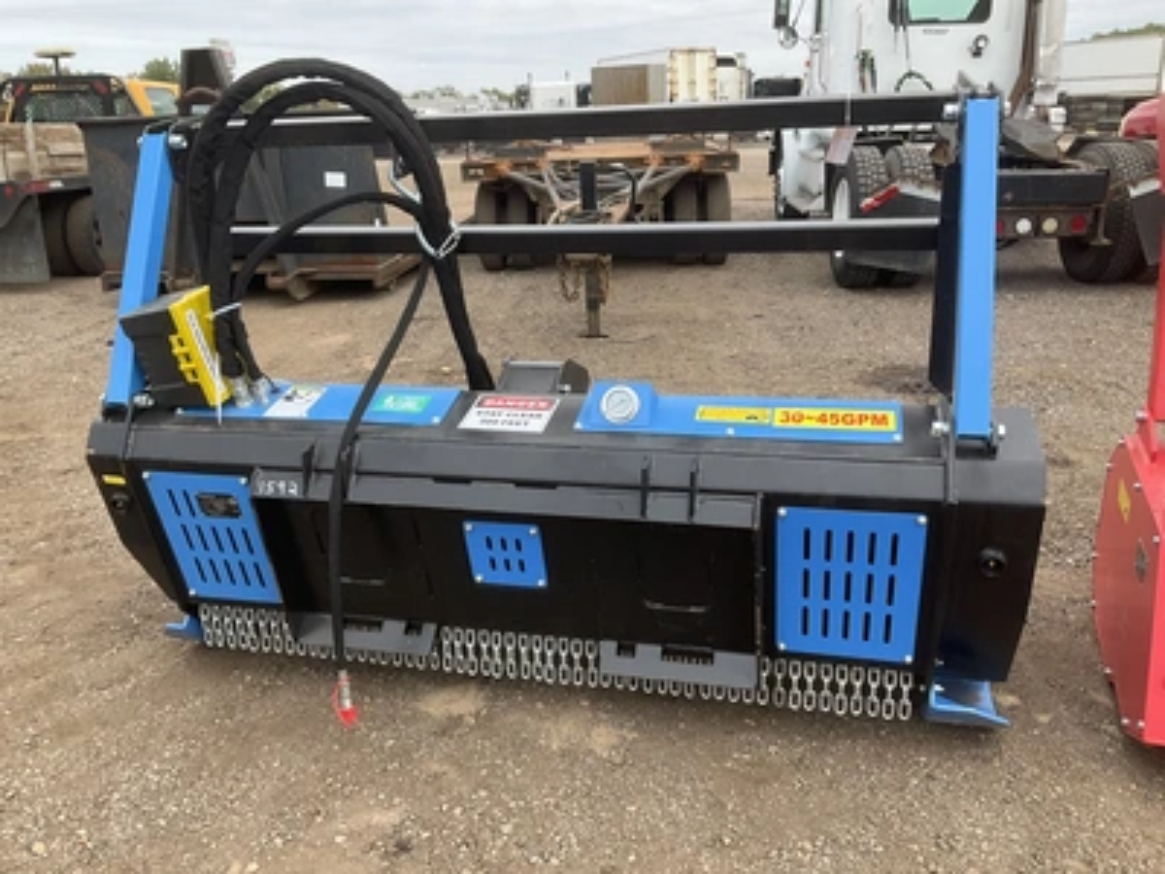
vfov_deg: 48.2
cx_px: 582
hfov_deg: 61.7
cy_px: 437
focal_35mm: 29
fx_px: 976
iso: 25
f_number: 1.8
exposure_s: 1/545
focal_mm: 3
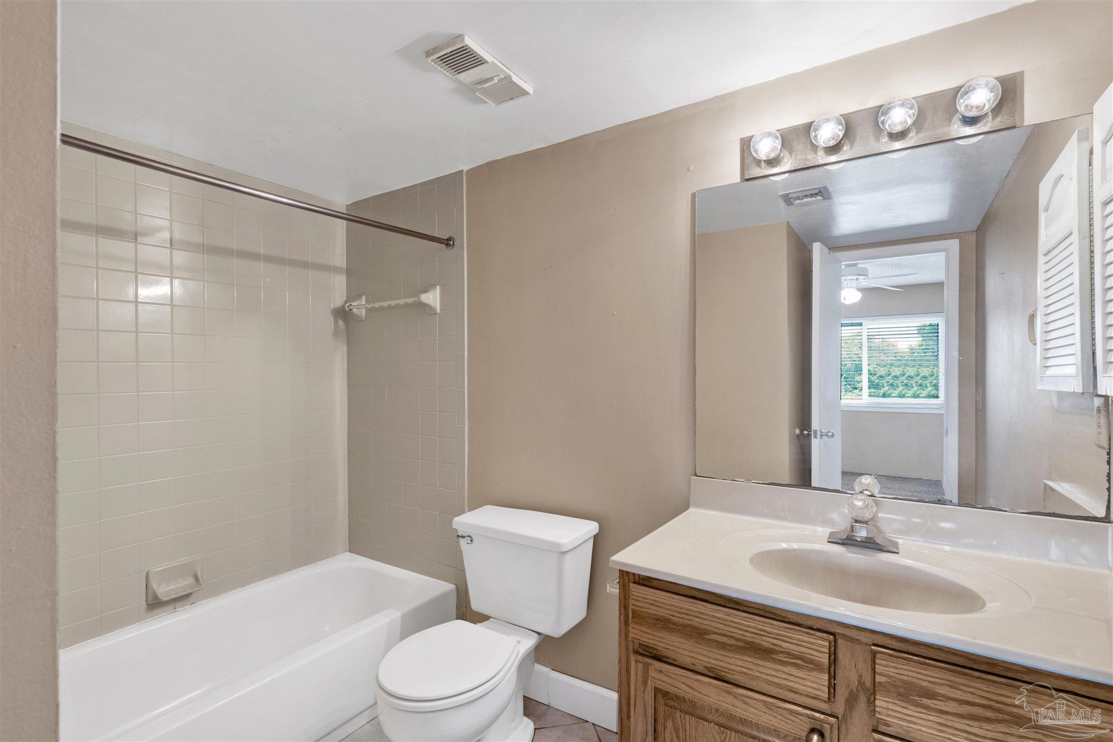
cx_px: 556
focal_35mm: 16
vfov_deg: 73.7
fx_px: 495
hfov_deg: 96.7
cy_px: 371
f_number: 11
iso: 400
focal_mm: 16
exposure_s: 1/5
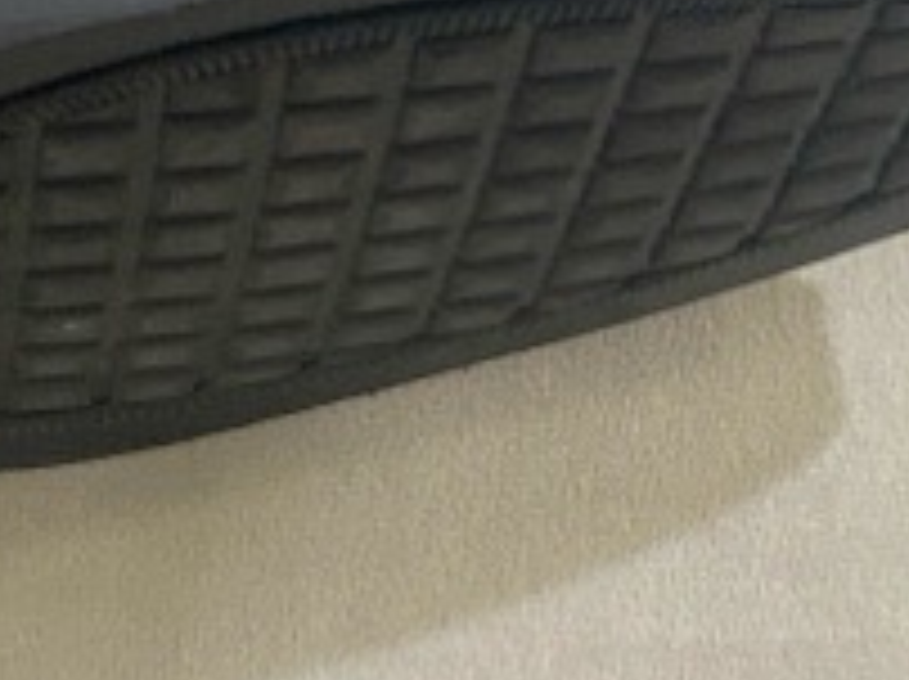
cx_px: 140
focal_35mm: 129
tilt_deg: -61.8
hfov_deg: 15.2
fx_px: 3383
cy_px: -617
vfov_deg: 10.6
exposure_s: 1/25
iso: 640
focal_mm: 4.25
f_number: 1.8
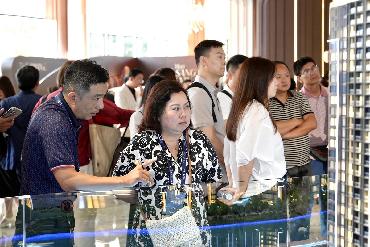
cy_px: 124
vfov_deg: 21.2
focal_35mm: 64
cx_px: 185
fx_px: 658
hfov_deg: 31.4
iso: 2000
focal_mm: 64
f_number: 4.5
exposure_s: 1/125
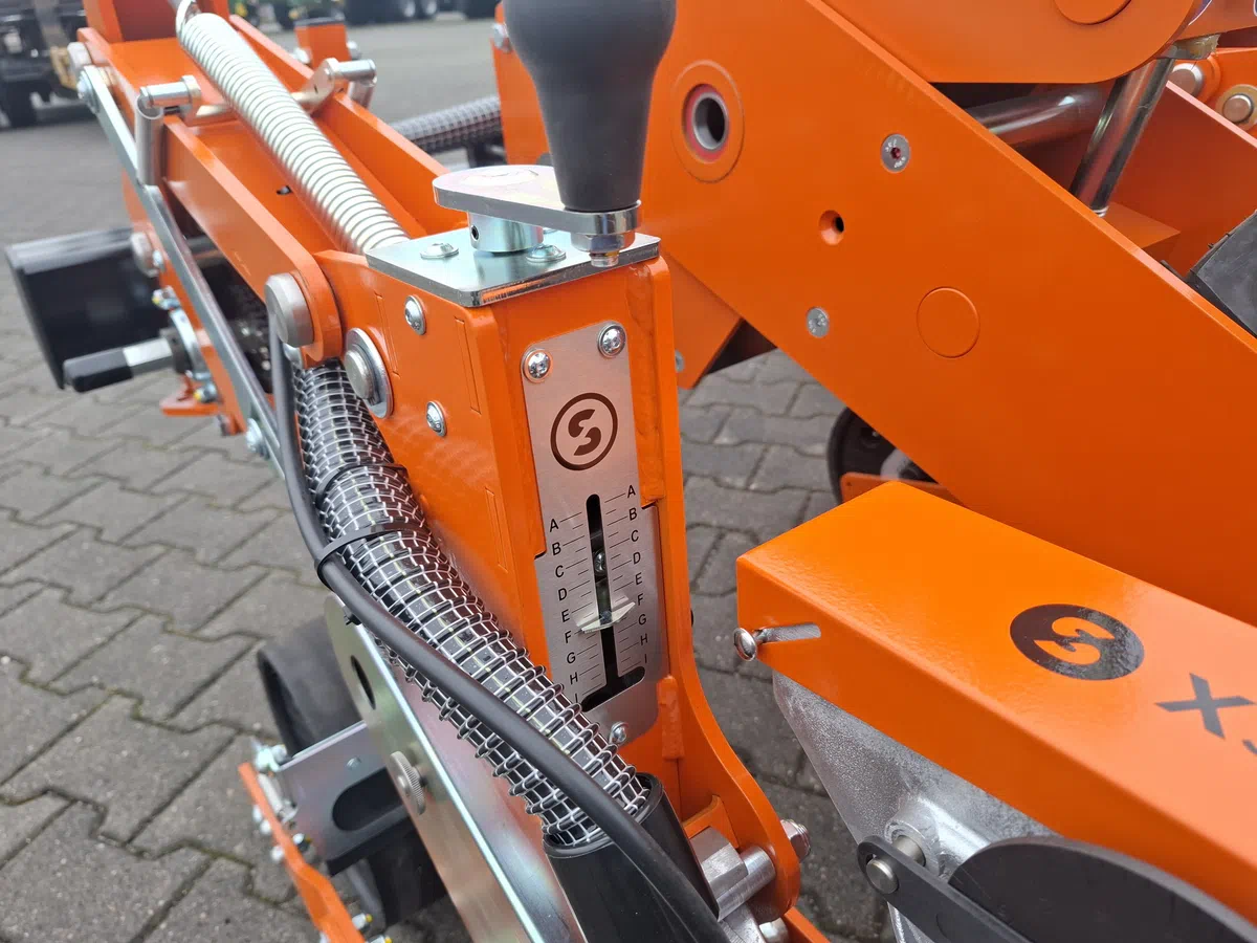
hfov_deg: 73.9
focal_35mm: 23
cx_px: 628
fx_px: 835
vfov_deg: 58.9
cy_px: 472
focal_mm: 5.54
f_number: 1.8
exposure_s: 1/172
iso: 50
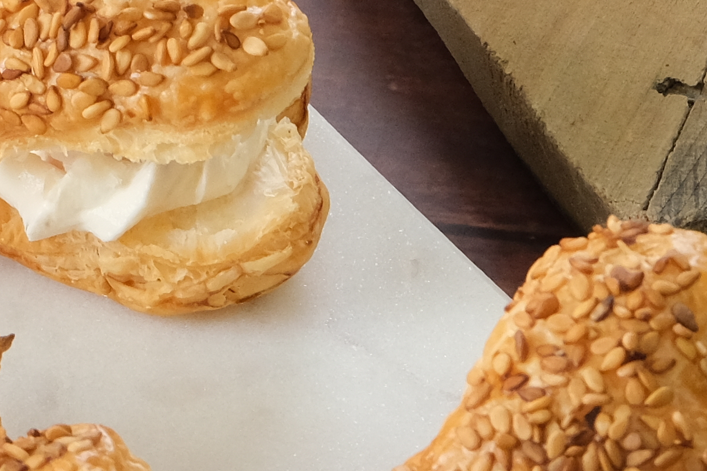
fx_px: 8367
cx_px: 584
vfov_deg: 3.2
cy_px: 74
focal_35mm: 426
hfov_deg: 4.8
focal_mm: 55
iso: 1250
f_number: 10
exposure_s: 1/80
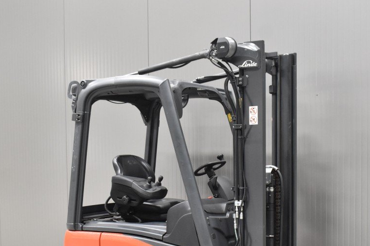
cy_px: 194
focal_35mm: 57
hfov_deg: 35.0
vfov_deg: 23.4
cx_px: 218
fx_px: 586
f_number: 5
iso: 1600
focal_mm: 24
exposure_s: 1/25
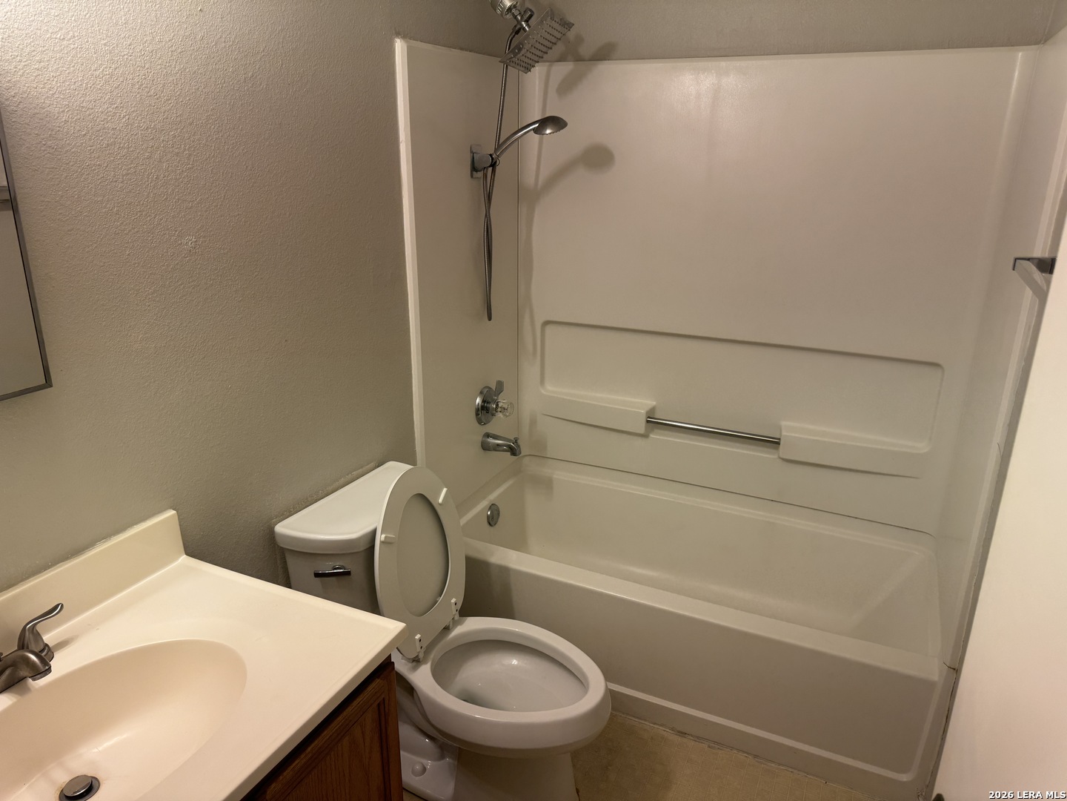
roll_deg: -0.1
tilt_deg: -19.6
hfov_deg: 71.6
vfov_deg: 56.8
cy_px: 400
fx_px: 740
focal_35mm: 24
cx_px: 534
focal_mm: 6.76
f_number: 1.78
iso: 64
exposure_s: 1/120
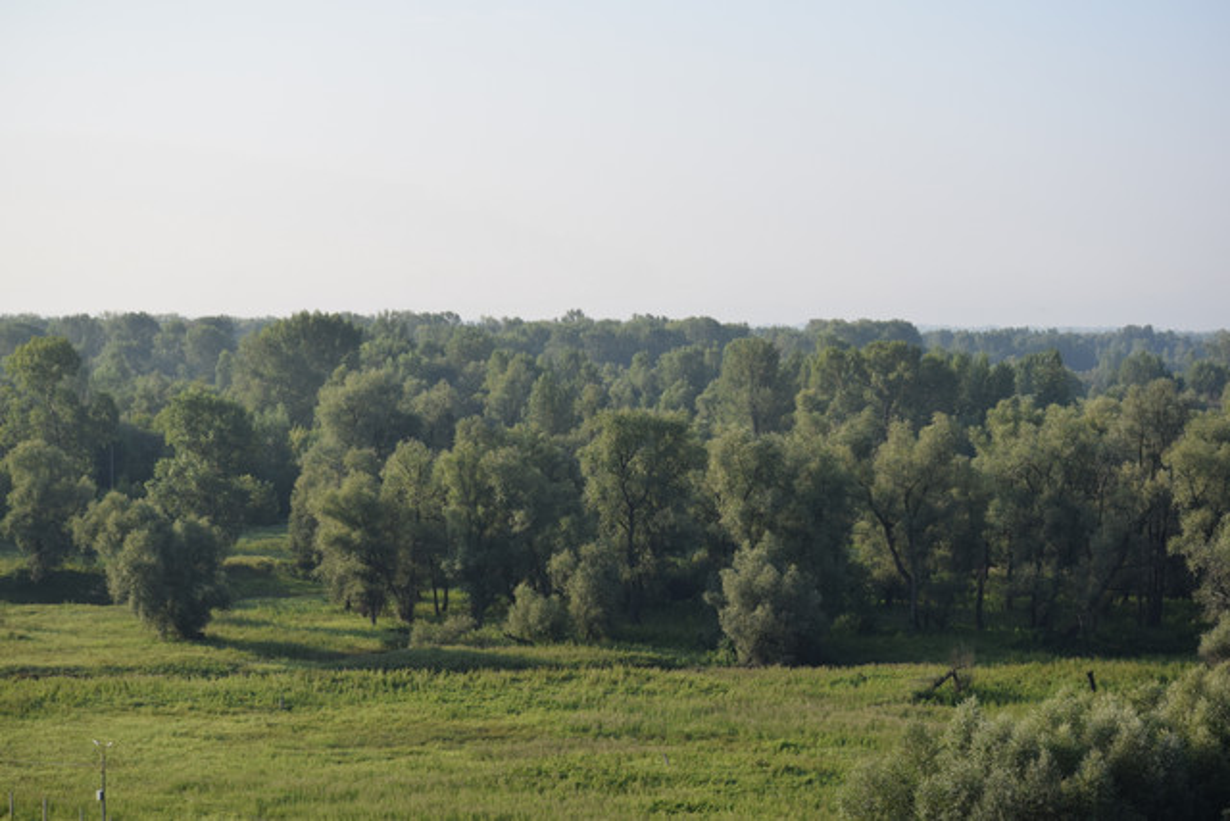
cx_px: 615
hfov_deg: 24.6
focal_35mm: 82
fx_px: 2819
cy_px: 410
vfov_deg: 16.6
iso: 400
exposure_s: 1/1600
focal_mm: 55
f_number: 5.6
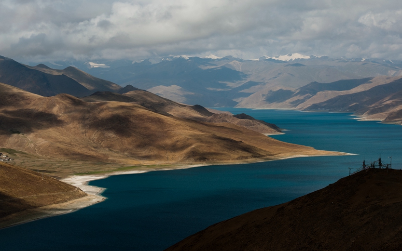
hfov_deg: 18.9
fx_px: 1205
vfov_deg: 11.9
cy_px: 113
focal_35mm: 110
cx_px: 208
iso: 200
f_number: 14
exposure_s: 1/160
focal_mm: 100
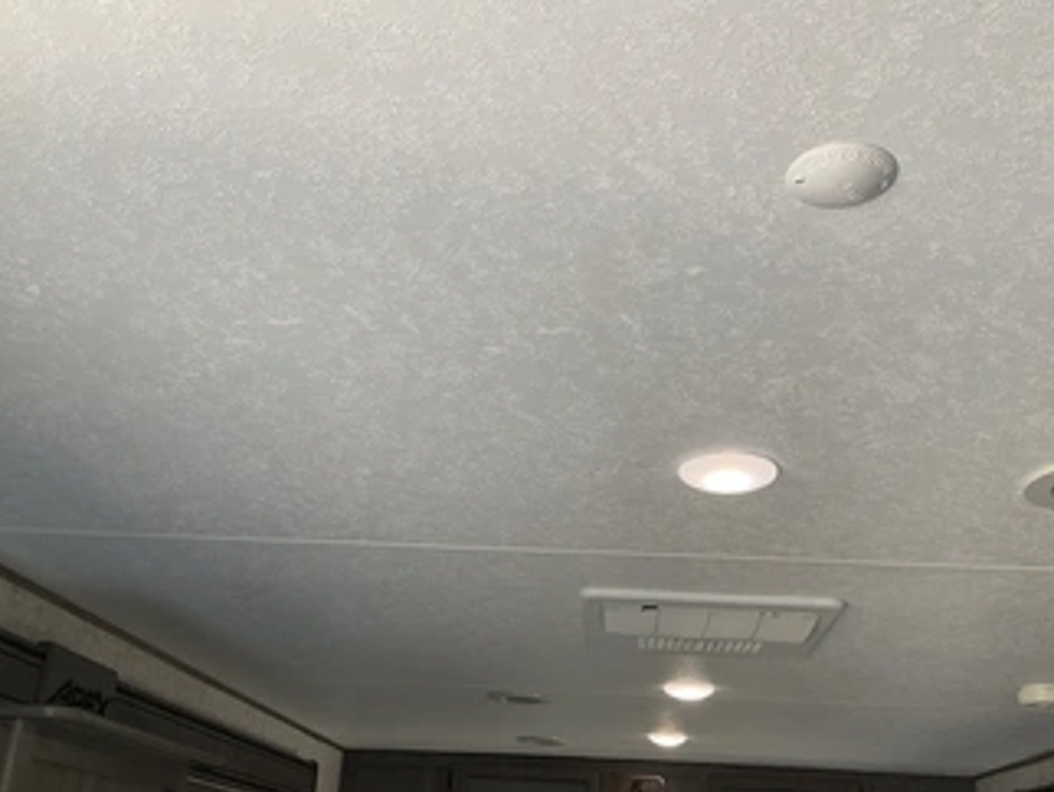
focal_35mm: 36
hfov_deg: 51.2
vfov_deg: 39.7
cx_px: 579
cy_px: 412
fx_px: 1097
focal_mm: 3
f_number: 1.8
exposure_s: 1/122
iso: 50
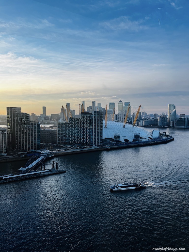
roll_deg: -1.1
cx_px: 94
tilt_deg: -4.1
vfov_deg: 67.3
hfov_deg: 53.1
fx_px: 189
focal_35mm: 26
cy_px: 126
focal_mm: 5.7
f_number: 1.5
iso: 50
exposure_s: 1/1196
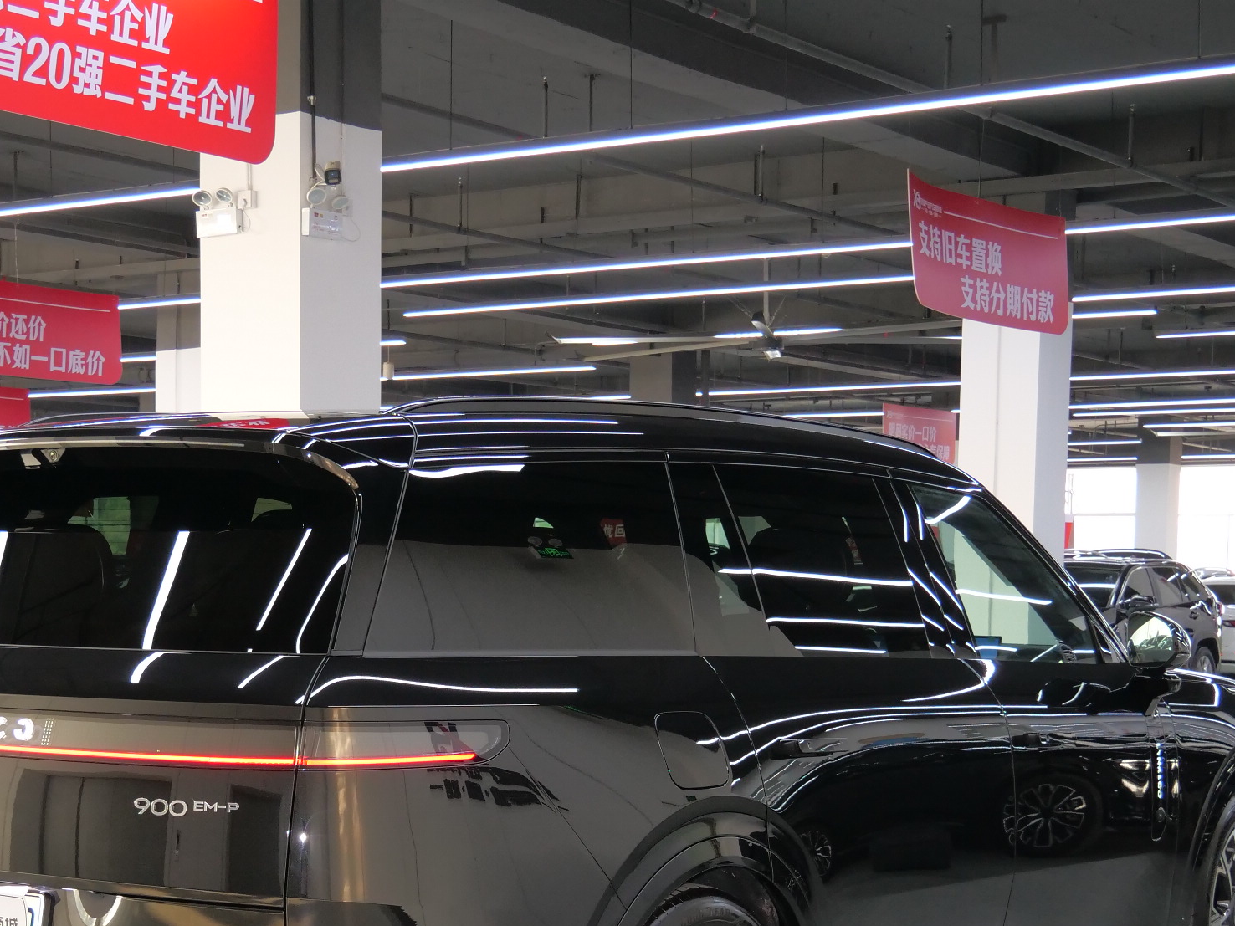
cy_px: 803
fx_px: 2283
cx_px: 494
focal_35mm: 64
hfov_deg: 30.2
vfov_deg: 22.5
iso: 800
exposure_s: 1/50
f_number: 3.9
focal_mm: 18
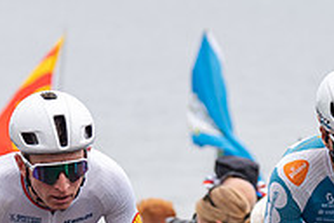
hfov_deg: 6.5
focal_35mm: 319
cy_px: 196
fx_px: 2959
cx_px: 157
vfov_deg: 4.3
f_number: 3.5
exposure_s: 1/1000
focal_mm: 92
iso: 320
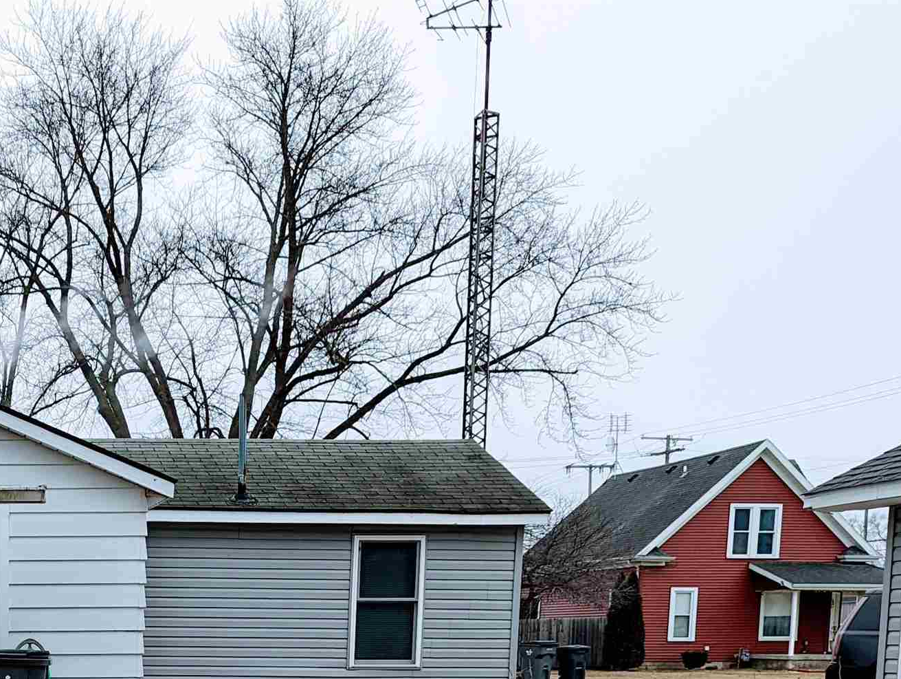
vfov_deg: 24.0
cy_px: 791
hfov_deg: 31.2
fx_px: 1460
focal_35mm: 56
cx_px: -41
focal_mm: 6.81
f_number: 1.85
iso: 48
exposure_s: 1/166
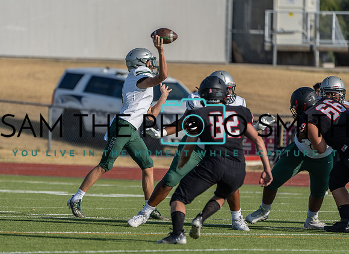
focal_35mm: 483
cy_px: 142
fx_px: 4815
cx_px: 136
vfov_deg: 3.0
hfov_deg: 4.2
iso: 160
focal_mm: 400
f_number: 5.6
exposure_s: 1/1250
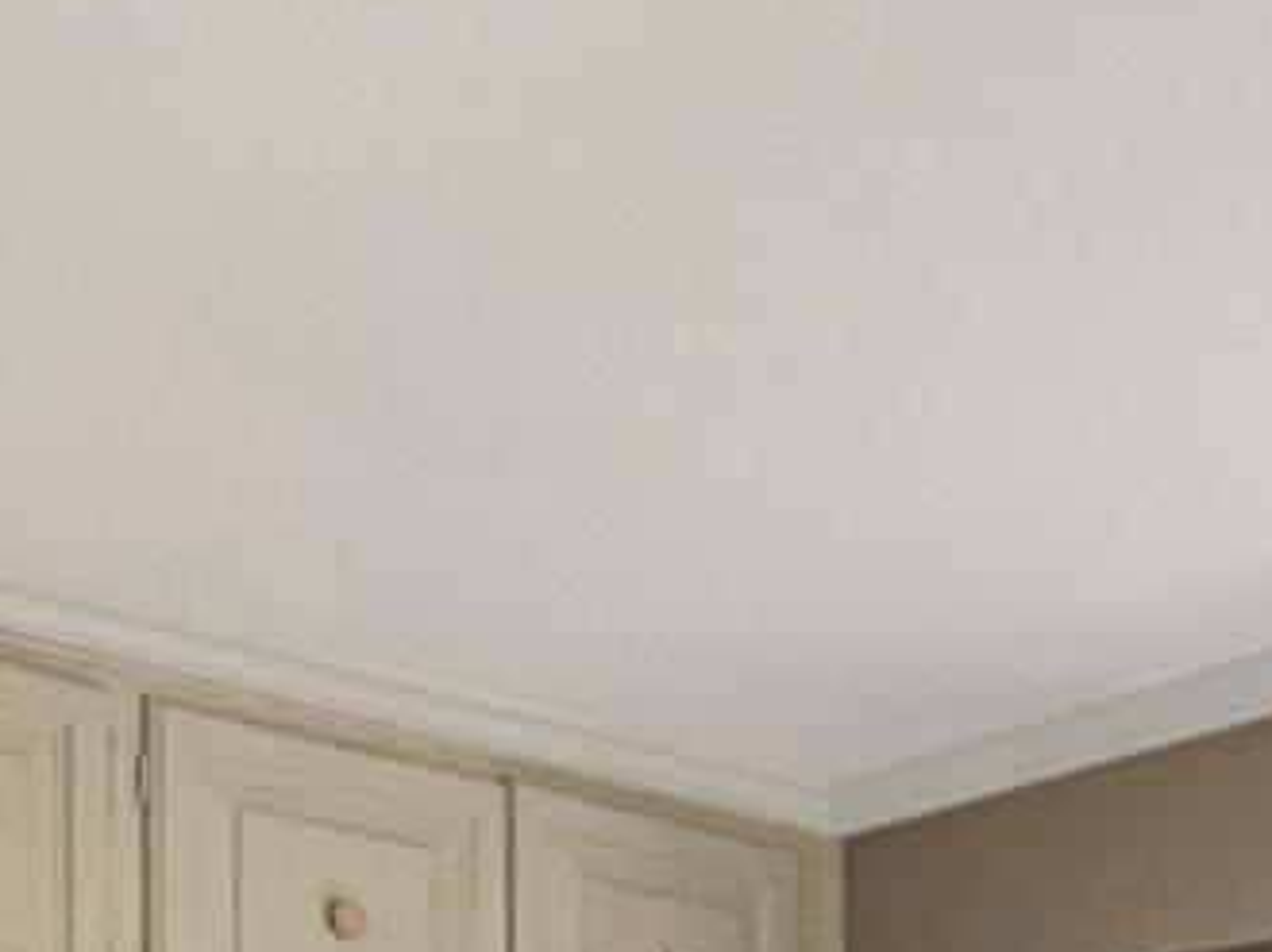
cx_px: 1353
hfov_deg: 21.5
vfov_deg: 12.4
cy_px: 2451
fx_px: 3195
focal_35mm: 87
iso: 100
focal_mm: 2.22
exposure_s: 1/120
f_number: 2.2
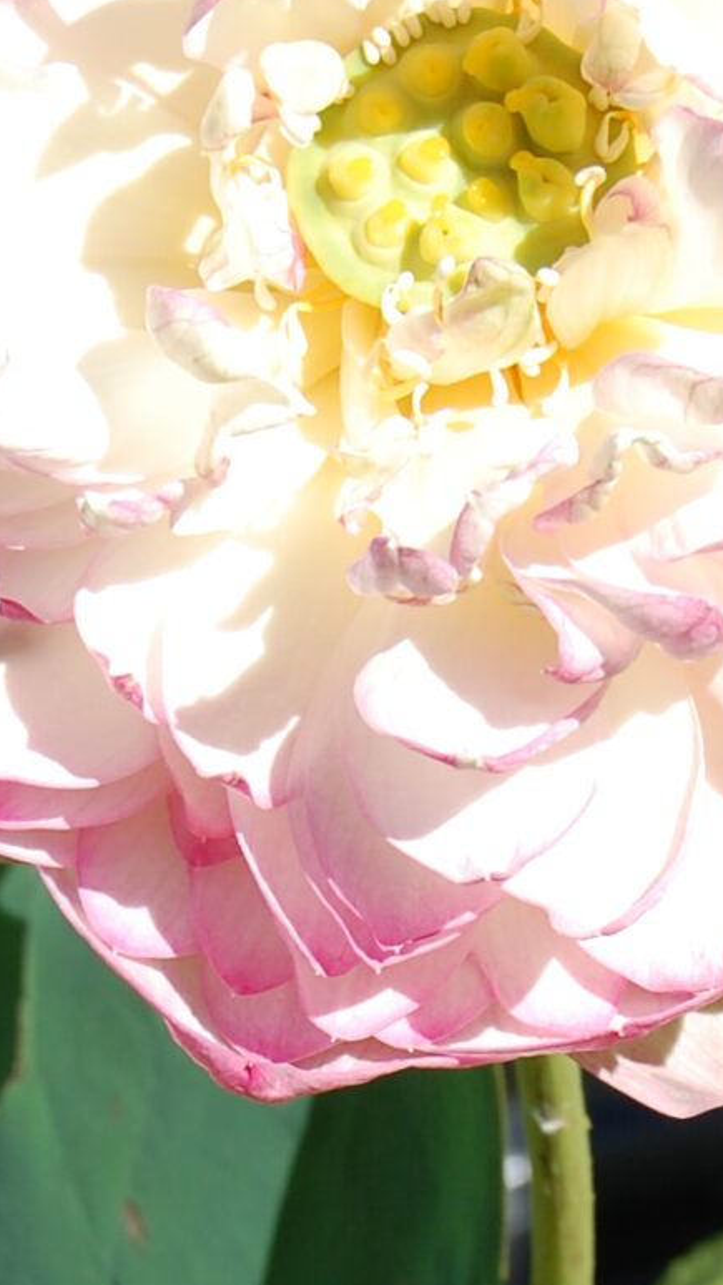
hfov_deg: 5.8
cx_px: 239
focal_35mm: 208
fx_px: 7087
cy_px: 1536
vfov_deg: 10.2
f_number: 9
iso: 200
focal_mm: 40
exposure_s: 1/320
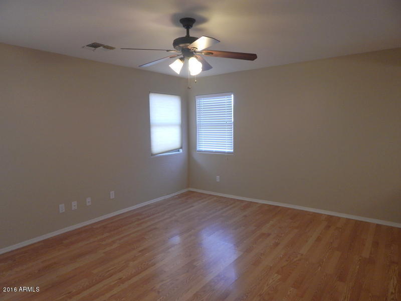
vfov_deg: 61.1
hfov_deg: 76.4
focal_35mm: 22
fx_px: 255
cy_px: 150
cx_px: 200
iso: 180
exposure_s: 1/30
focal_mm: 4
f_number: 3
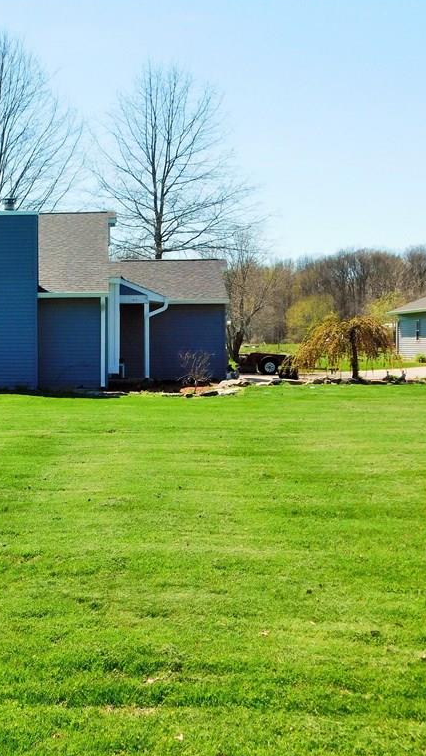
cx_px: 2
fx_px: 1064
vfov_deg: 39.2
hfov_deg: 21.8
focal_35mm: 53
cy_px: 374
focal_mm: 6.3
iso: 125
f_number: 3.5
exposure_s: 1/1250
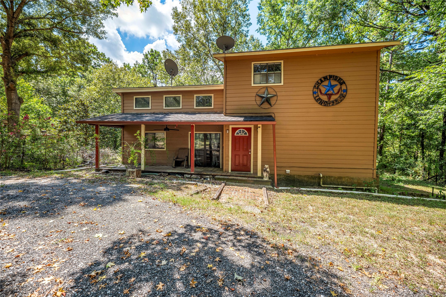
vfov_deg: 37.9
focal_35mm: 35
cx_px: 223
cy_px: 148
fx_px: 434
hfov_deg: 54.4
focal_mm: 35
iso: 100
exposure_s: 1/500
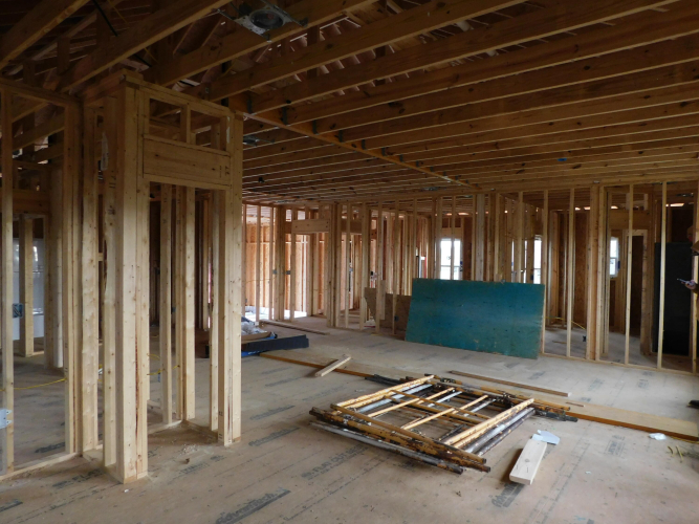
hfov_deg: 73.9
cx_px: 350
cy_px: 262
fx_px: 464
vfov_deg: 58.9
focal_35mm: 23
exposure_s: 1/30
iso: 280
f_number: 3
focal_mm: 4
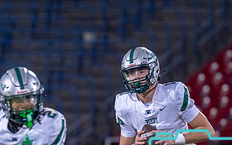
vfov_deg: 1.7
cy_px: 132
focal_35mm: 779
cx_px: 176
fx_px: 4925
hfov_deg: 2.7
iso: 1600
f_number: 2.8
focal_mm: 200
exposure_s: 1/1250
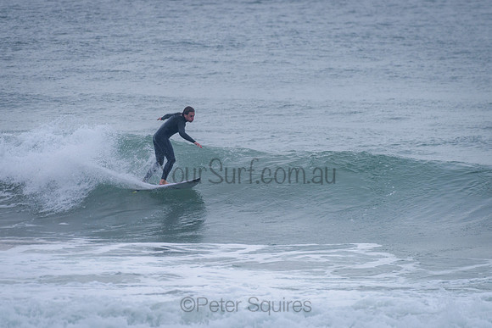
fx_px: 8376
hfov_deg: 3.4
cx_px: 246
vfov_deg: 2.2
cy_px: 164
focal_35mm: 613
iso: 280
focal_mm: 500
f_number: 5.6
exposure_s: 1/2000
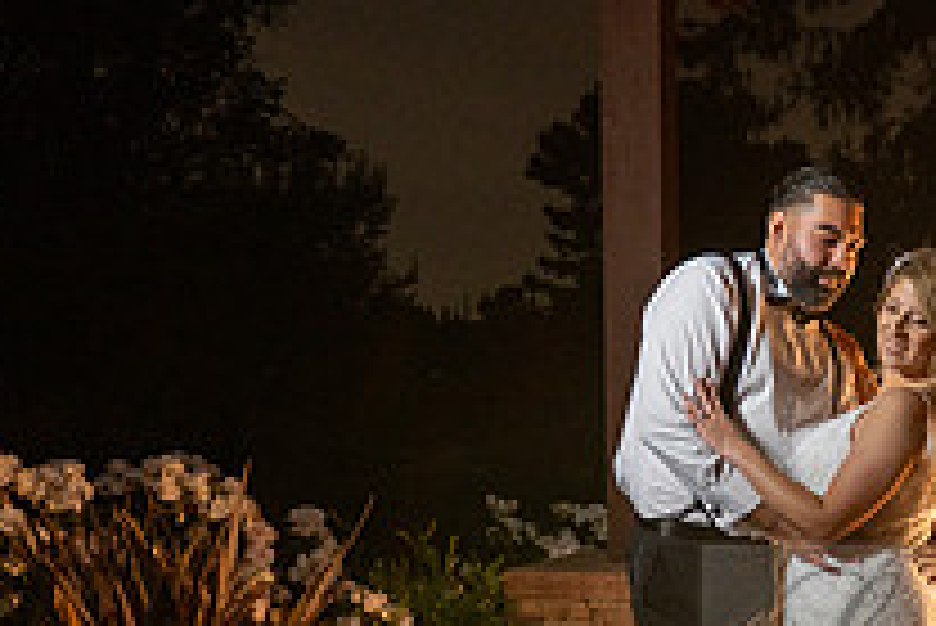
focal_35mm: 67
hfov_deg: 26.9
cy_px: 651
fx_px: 1743
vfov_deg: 19.6
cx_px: 1094
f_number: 3.5
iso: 800
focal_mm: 24
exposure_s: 1/160
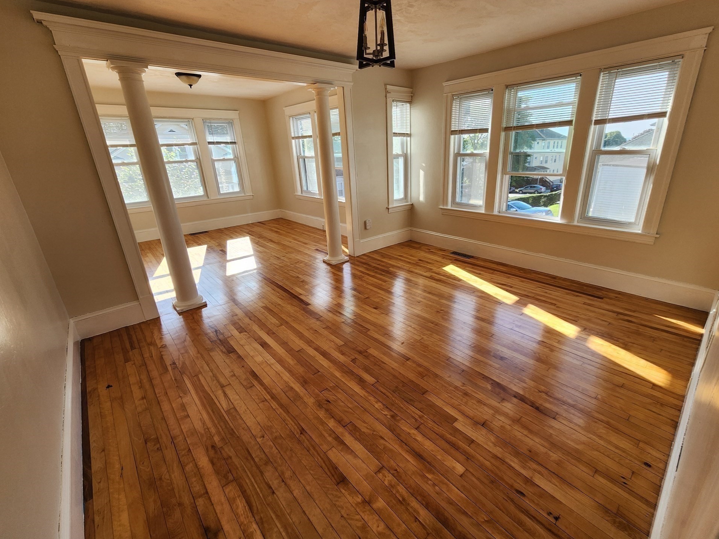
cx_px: 374
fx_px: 291
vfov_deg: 85.6
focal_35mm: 14
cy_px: 255
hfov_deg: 102.0
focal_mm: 2.2
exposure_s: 1/204
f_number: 2.2
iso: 50
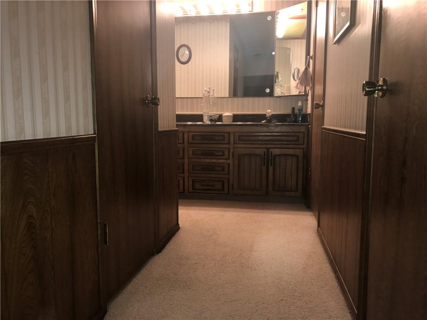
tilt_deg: -6.5
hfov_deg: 63.4
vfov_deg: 49.7
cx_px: 214
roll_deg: +0.8
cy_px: 160
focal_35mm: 28
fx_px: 345
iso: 40
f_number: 1.8
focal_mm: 3.99
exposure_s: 1/30
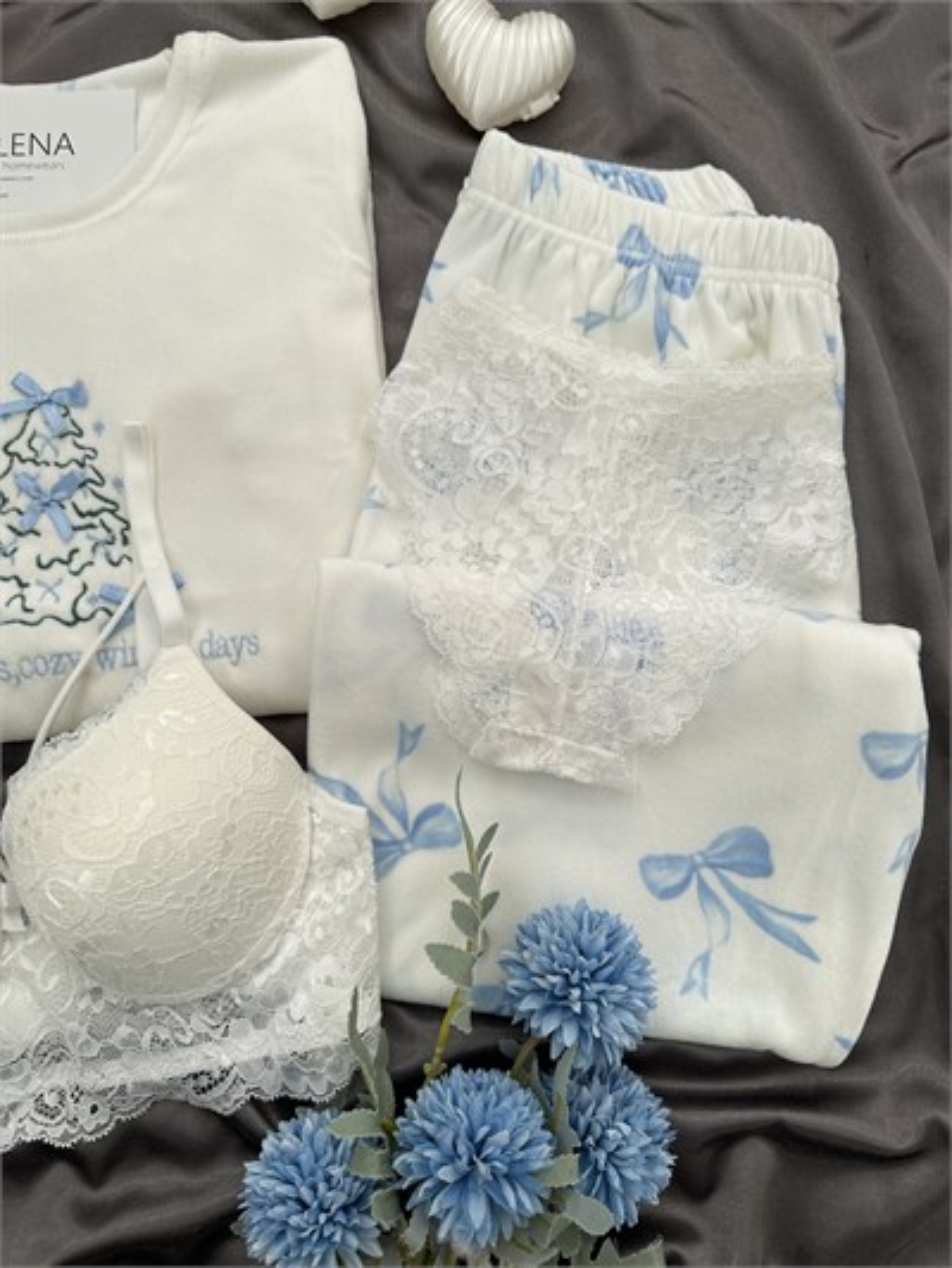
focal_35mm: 24
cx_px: 476
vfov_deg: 71.6
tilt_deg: -83.2
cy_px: 634
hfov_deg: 56.8
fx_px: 880
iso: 80
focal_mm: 6.86
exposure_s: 1/729
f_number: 1.78
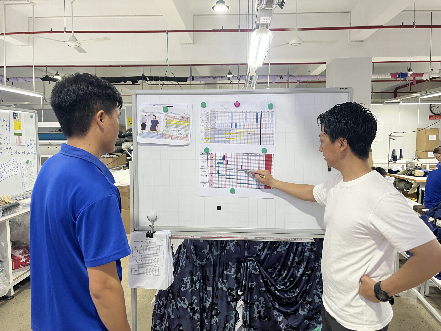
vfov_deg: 53.1
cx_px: 220
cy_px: 166
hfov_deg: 67.3
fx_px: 331
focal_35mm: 26
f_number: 1.6
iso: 80
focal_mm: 5.1
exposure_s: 1/50
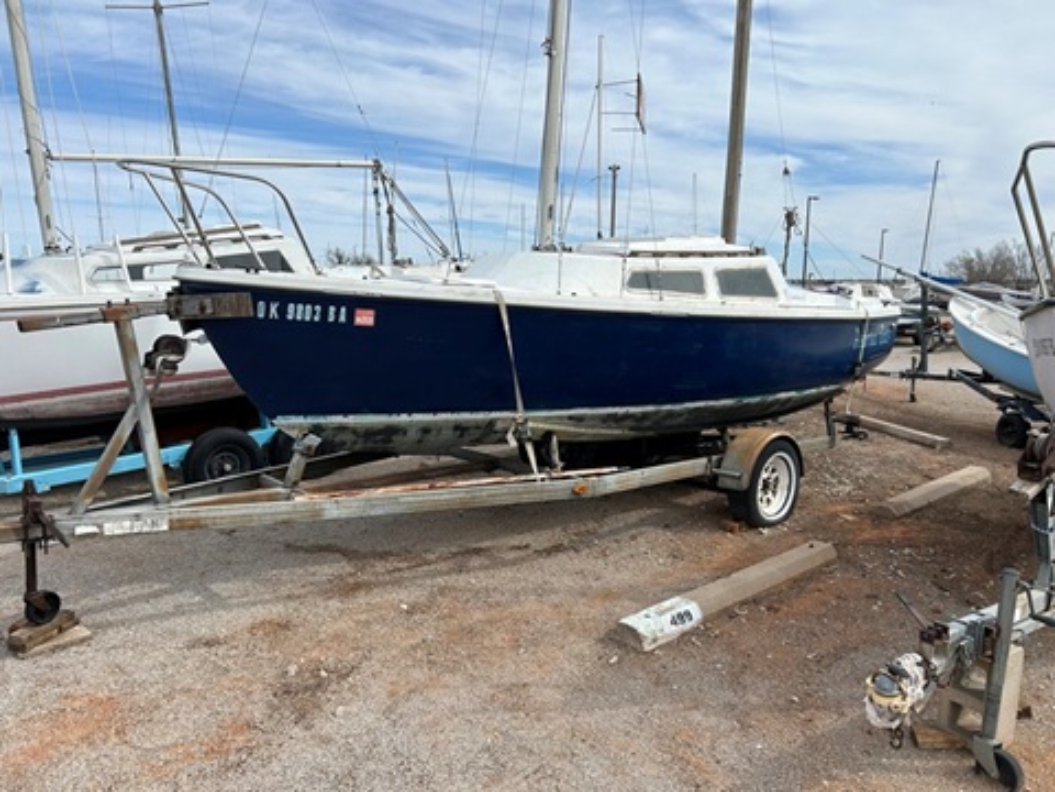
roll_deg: +0.2
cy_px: 396
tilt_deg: -8.5
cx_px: 528
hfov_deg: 67.3
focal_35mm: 26
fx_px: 792
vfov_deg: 53.1
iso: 50
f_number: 1.5
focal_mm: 5.7
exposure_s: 1/4630
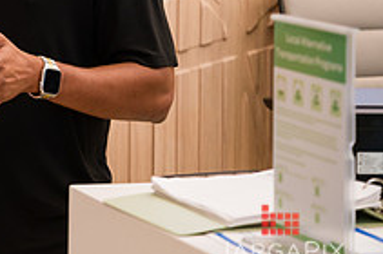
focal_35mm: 207
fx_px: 2199
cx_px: -133
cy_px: -67
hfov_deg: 9.7
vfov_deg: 6.6
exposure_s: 1/200
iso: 500
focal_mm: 70
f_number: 3.2
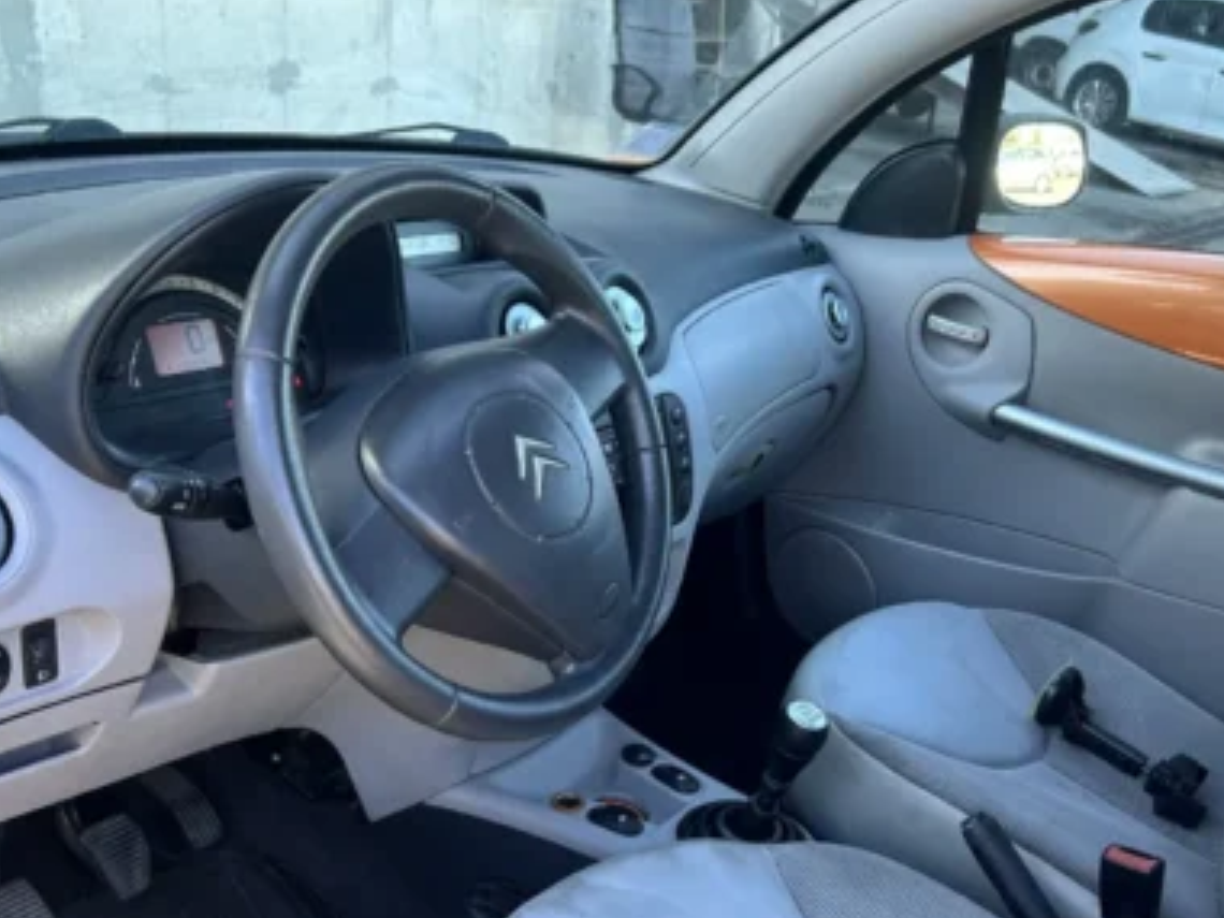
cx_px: 722
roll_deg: -9.4
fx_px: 1450
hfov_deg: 45.6
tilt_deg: -26.4
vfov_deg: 34.7
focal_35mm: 41
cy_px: 635
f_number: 1.5
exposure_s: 1/145
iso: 64
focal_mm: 5.7
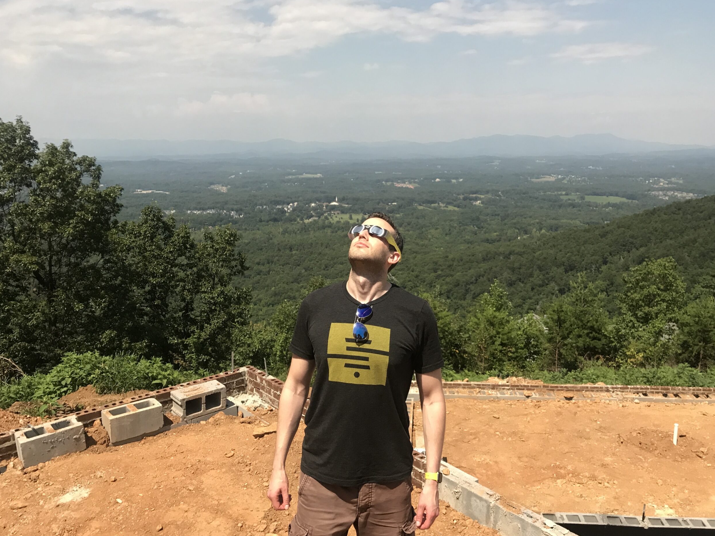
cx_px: 360
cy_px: 271
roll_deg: +0.2
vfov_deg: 48.2
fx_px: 599
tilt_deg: -9.3
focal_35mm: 29
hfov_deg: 61.7
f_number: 1.8
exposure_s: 1/30
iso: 25
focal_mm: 3.99
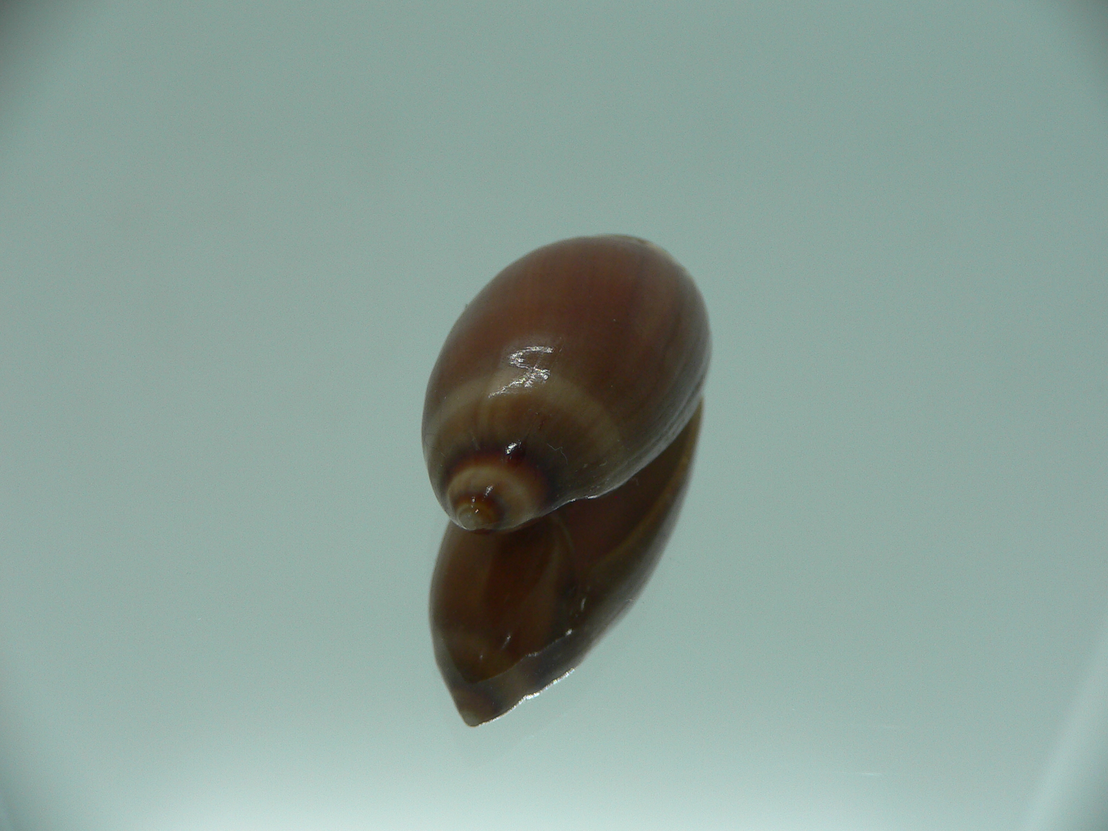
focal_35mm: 35
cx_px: 554
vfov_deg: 40.7
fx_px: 1120
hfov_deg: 52.6
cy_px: 416
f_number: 2.8
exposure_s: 1/60
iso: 80
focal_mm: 4.6
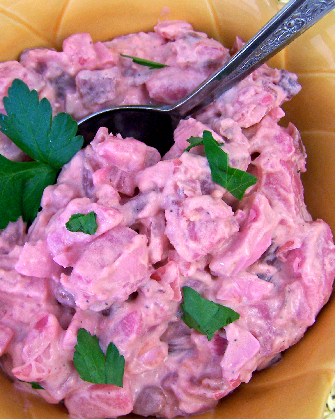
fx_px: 620
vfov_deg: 37.3
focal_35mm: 50
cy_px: 210
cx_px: 137
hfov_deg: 30.2
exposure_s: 1/30
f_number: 2.8
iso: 140
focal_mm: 6.3
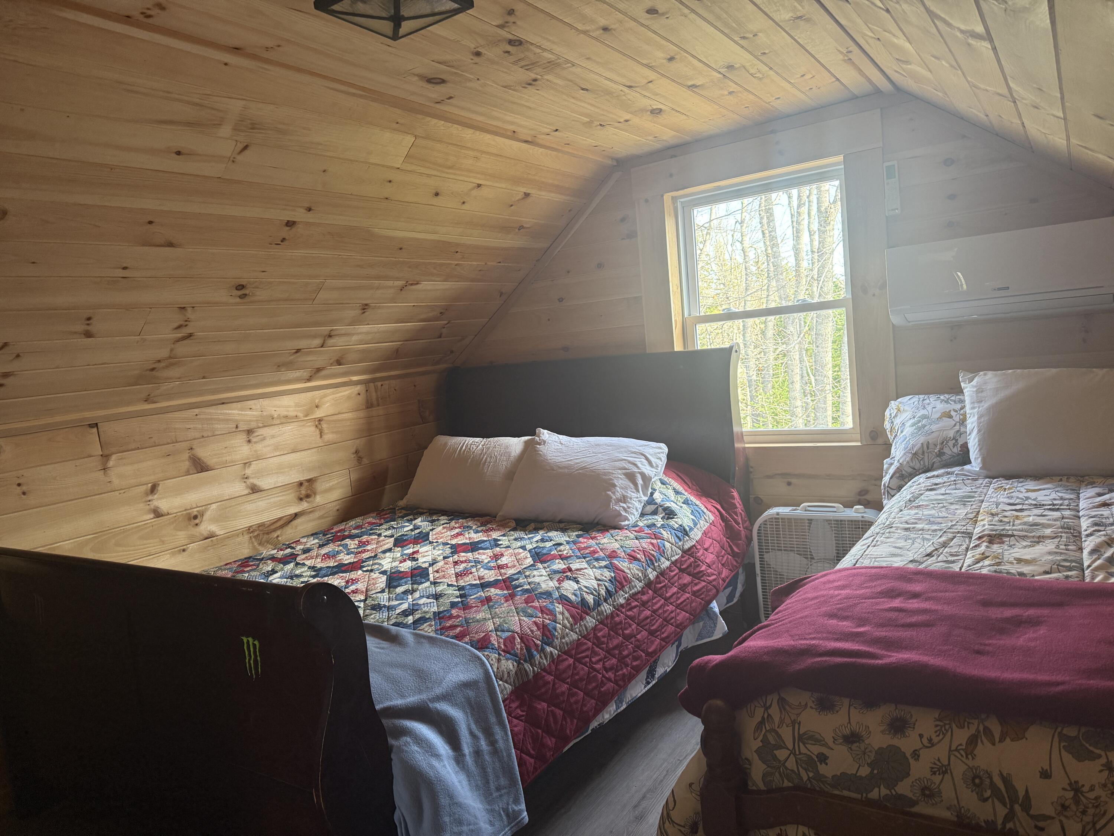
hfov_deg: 71.6
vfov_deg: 56.8
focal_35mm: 24
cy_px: 418
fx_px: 772
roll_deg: +5.8
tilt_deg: -4.8
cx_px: 557
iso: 200
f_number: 1.78
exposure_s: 1/68
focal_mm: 6.76
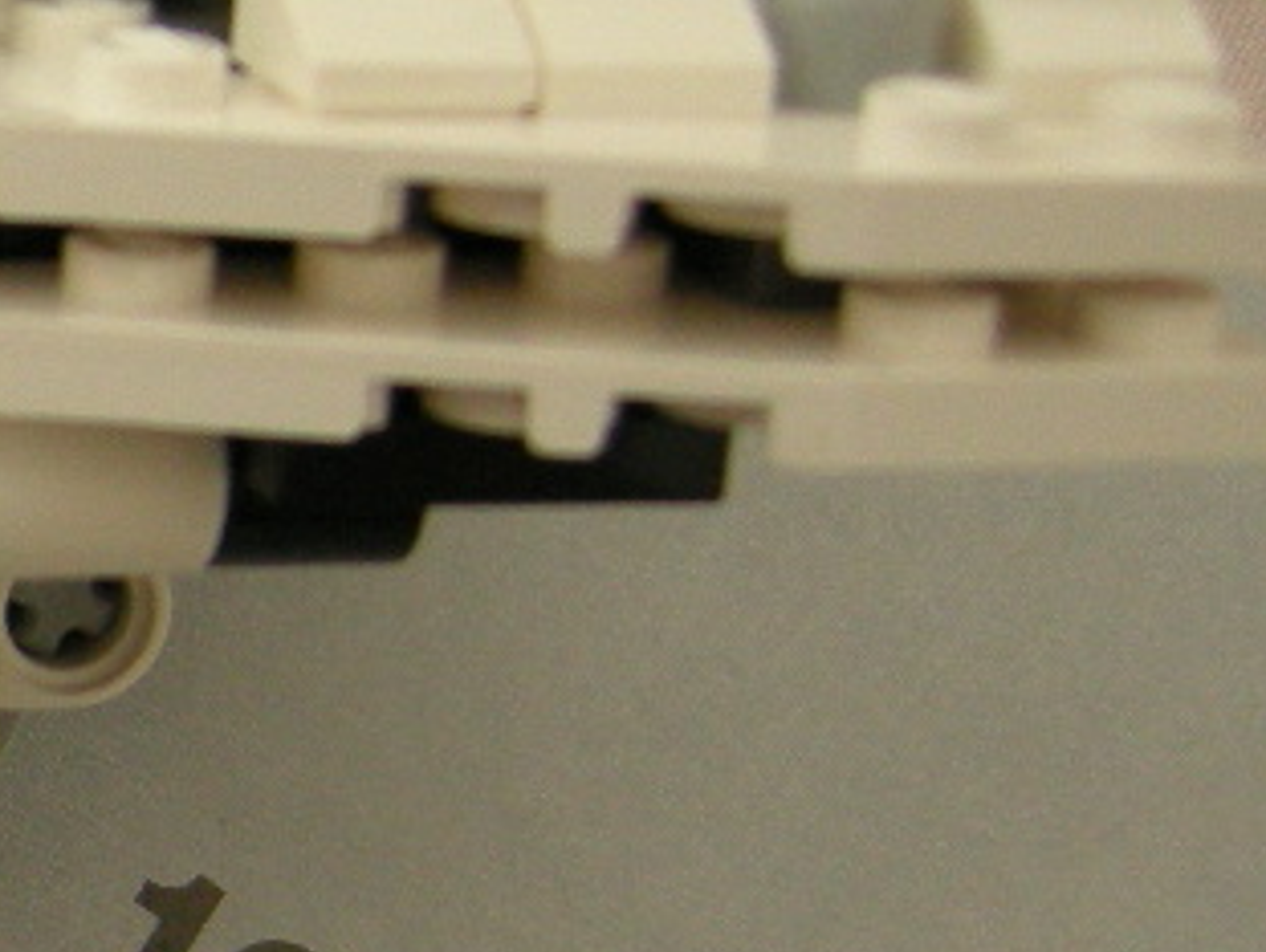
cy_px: 712
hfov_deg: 12.1
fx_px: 5419
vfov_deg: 10.0
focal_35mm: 148
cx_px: -1075
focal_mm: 7.5
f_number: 2.7
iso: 174
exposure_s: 1/59.8
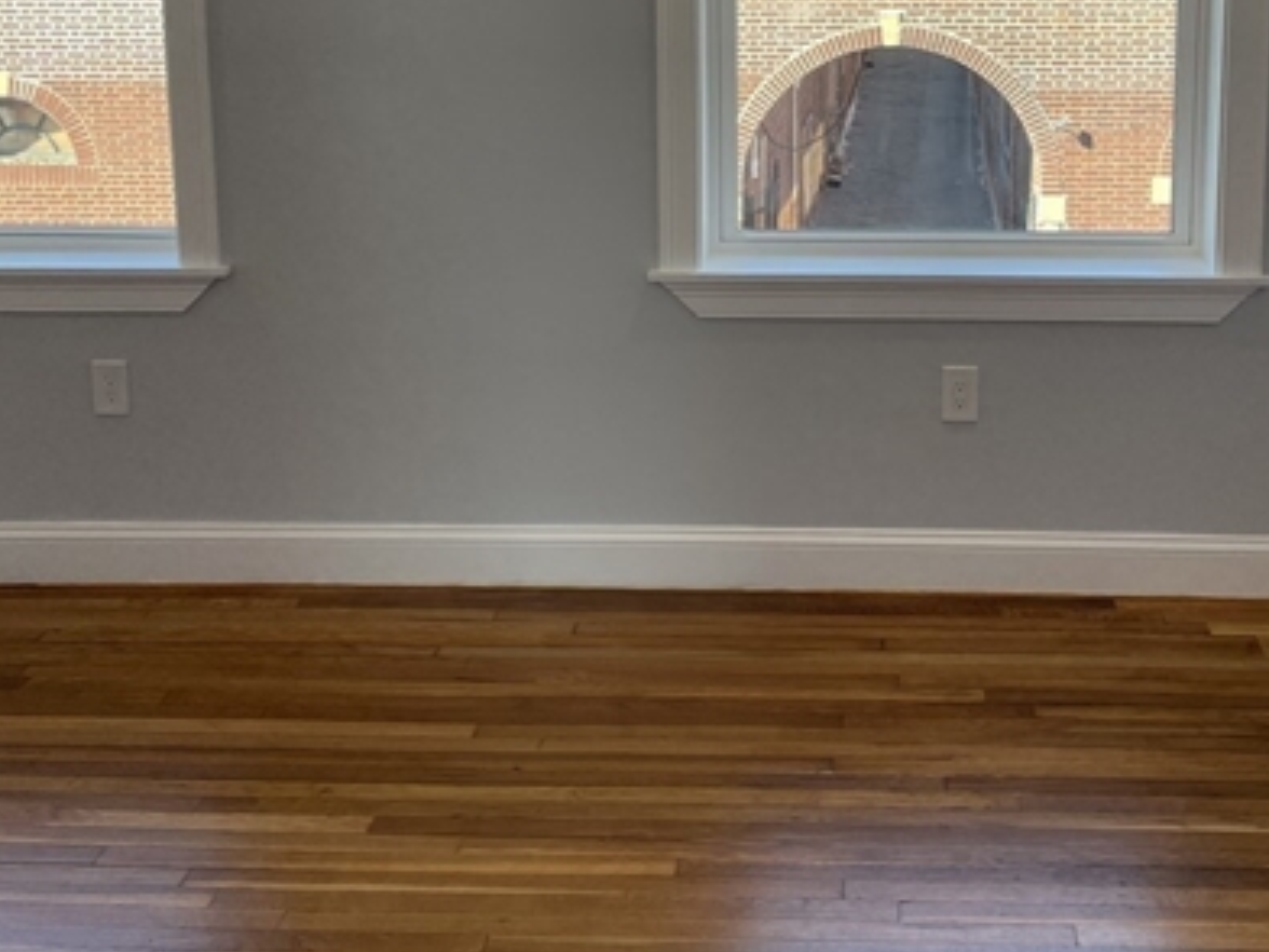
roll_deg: +0.9
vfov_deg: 28.0
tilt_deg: -9.0
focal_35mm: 51
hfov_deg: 37.2
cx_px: 813
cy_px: 204
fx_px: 1870
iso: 40
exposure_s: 1/120
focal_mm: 4.2
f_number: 1.6
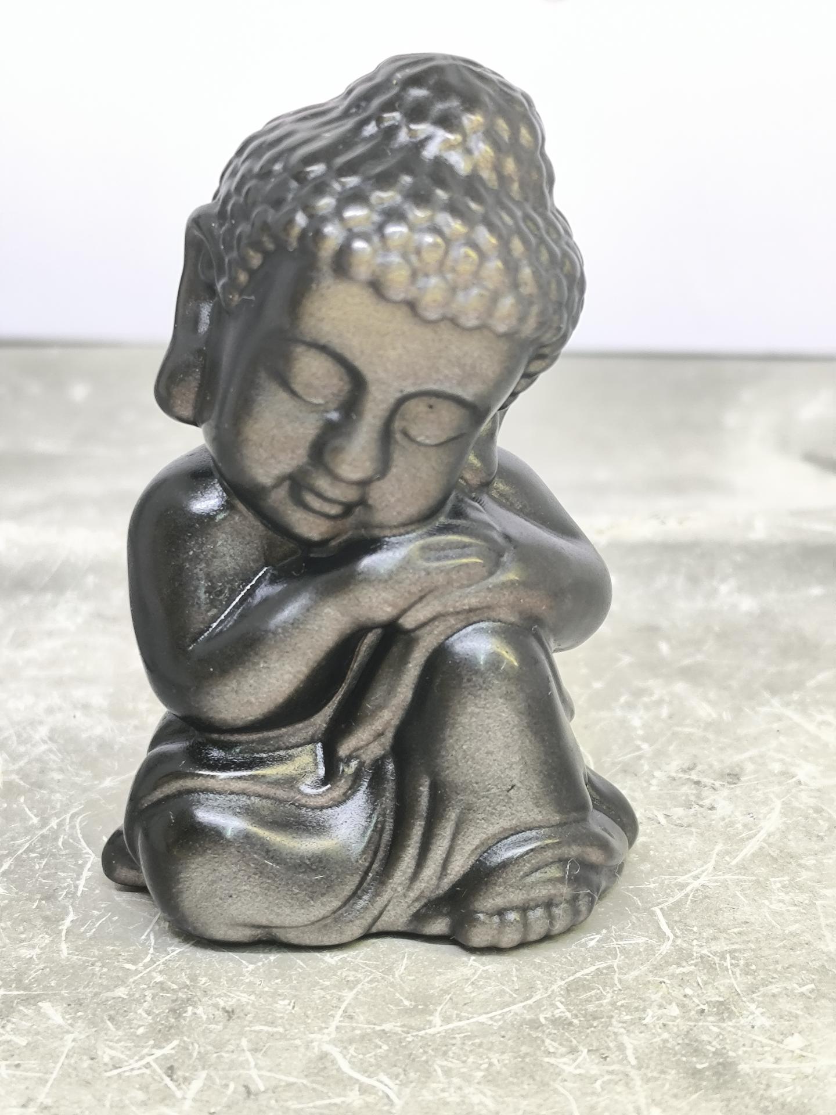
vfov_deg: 21.1
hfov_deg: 15.9
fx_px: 2995
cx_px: 418
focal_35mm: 93
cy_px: 558
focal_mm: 6.14
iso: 125
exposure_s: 1/50
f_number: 1.65
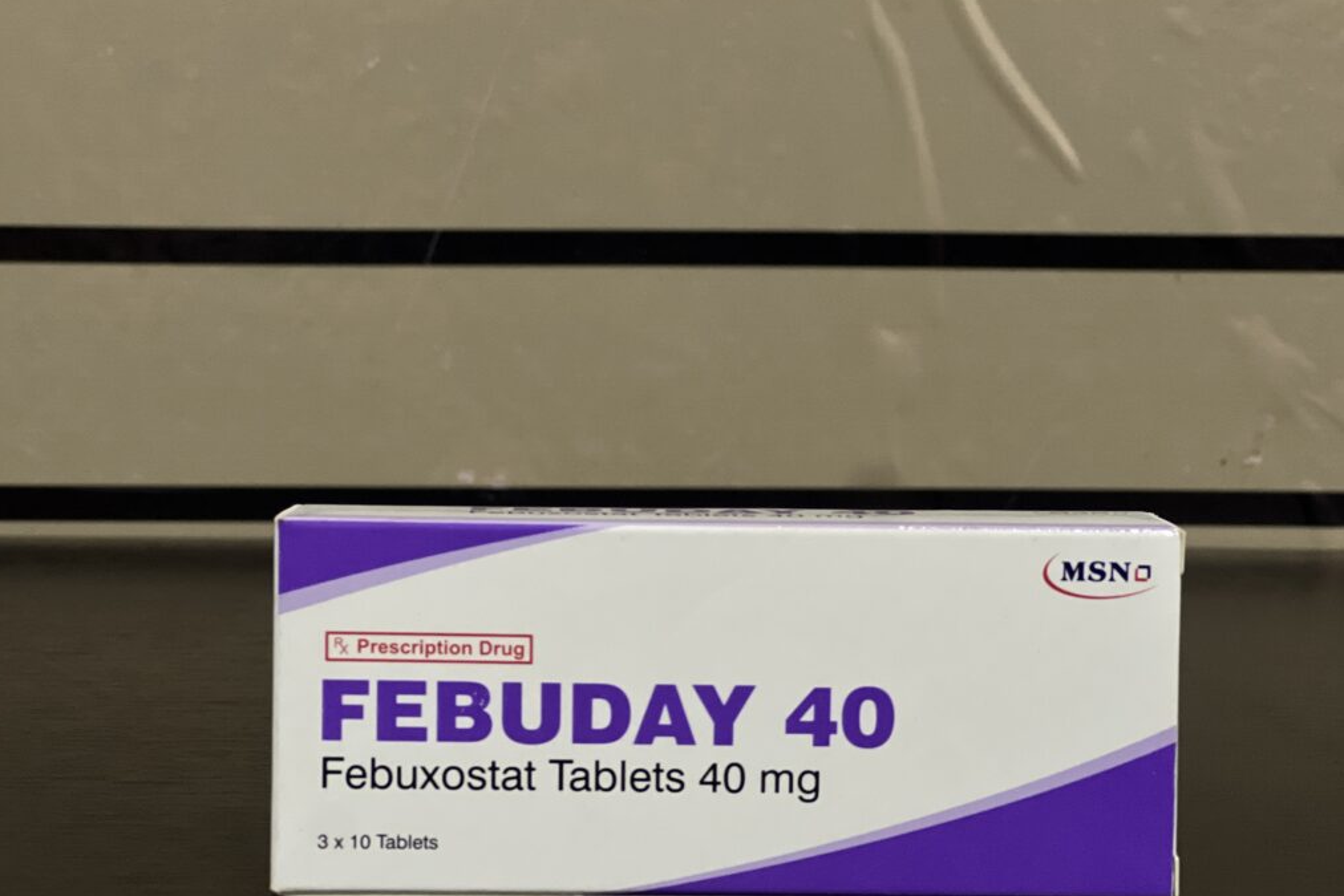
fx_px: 3024
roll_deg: -0.5
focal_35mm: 81
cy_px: 473
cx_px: 668
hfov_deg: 25.1
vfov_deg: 16.9
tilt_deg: -4.9
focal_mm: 9
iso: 320
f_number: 2.8
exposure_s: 1/40
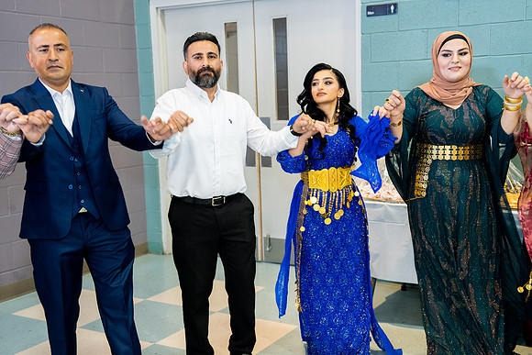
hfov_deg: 42.7
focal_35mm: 46
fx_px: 680
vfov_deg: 29.3
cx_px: 266
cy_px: 178
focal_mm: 46
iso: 800
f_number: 2.8
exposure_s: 1/160
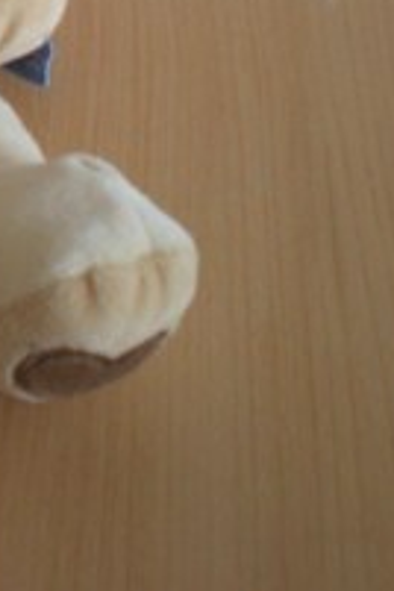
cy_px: -56
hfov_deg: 12.9
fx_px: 1674
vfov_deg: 19.2
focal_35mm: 102
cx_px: -129
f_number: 3.1
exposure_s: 1/18
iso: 200
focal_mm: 6.3
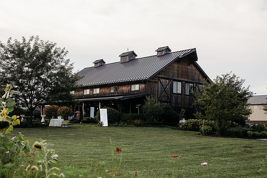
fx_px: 371
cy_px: 89
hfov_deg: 39.6
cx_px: 134
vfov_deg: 27.0
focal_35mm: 50
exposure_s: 1/400
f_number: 4
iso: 160
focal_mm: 50
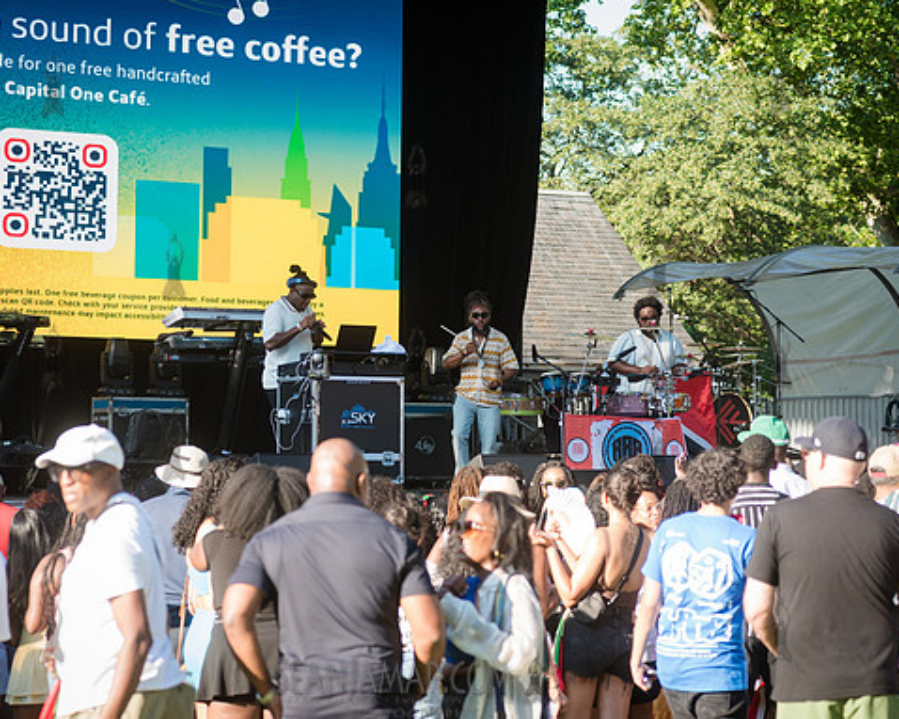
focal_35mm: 100
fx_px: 2660
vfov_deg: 15.4
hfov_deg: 19.2
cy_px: 357
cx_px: 416
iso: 400
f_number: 4
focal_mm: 86
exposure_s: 1/500
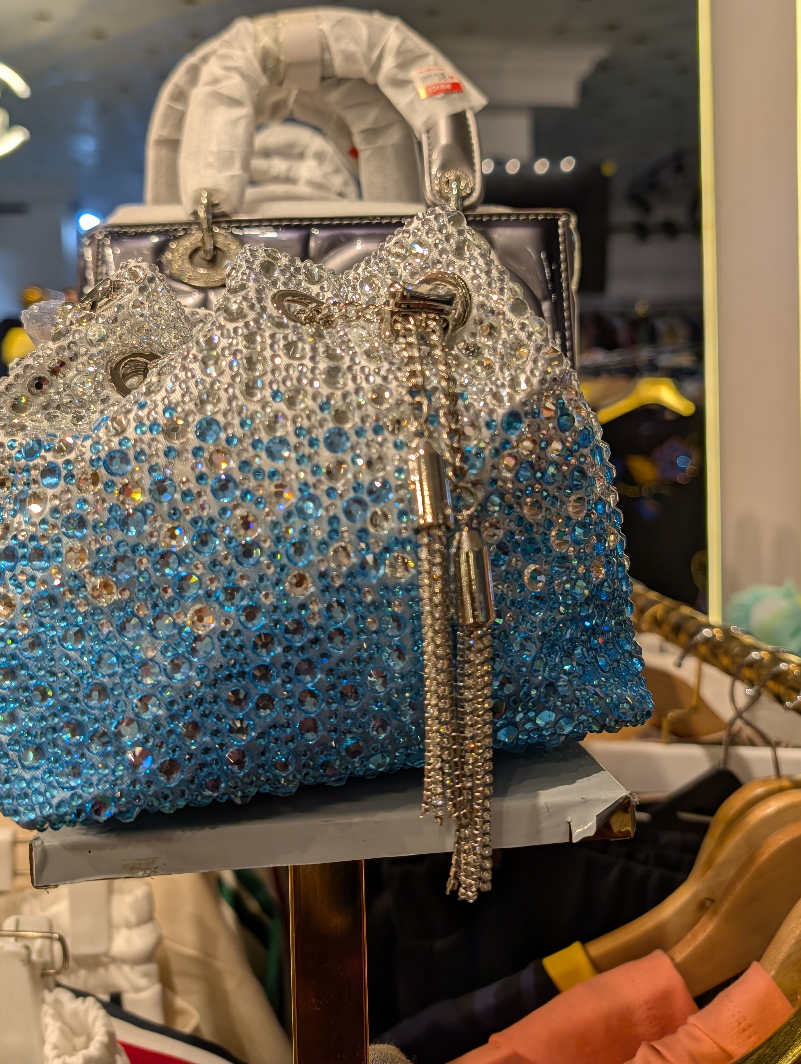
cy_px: 410
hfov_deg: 46.9
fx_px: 923
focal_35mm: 30
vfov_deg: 59.2
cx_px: 371
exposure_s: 1/154
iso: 21
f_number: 1.68
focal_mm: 6.9
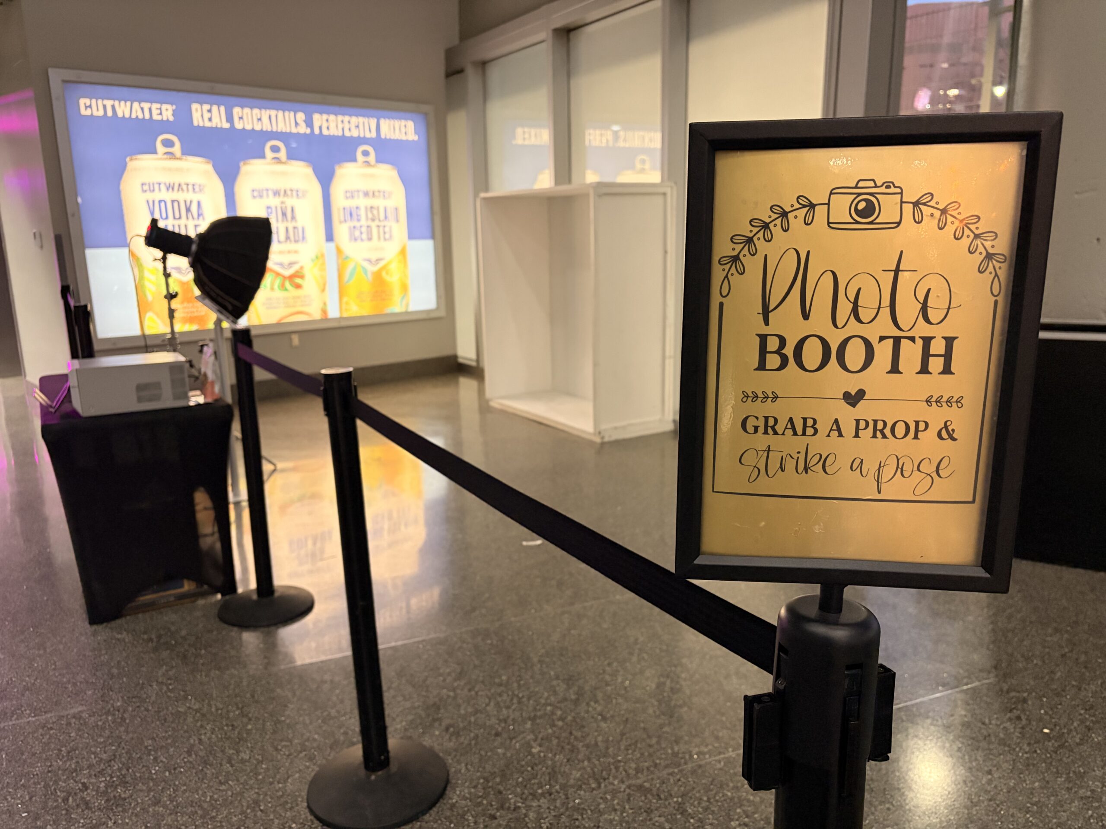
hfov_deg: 67.3
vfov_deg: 53.1
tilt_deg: -12.1
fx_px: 831
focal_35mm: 26
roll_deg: +0.0
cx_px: 553
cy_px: 414
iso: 500
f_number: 1.6
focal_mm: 5.96
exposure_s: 1/60
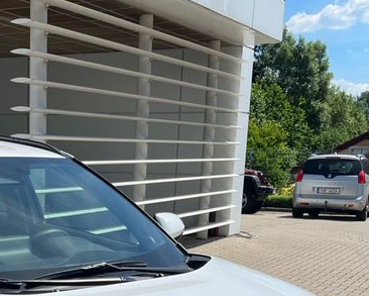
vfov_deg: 20.0
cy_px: 368
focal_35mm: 71
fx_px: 776
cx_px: 35
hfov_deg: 25.9
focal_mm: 5.1
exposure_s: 1/4651
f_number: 1.6
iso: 50
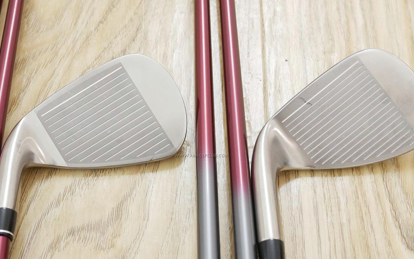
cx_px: 202
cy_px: 121
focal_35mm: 62
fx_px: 700
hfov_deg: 33.0
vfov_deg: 21.0
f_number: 4.5
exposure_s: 1/40
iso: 1600
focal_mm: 25
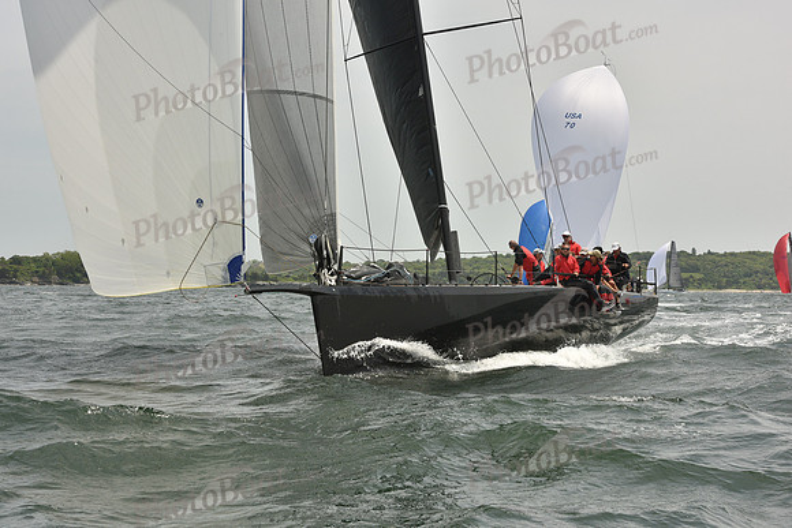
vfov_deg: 19.5
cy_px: 264
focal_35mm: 70
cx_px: 396
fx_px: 1540
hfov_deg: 28.8
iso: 400
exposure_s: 1/1000
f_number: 11
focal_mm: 70
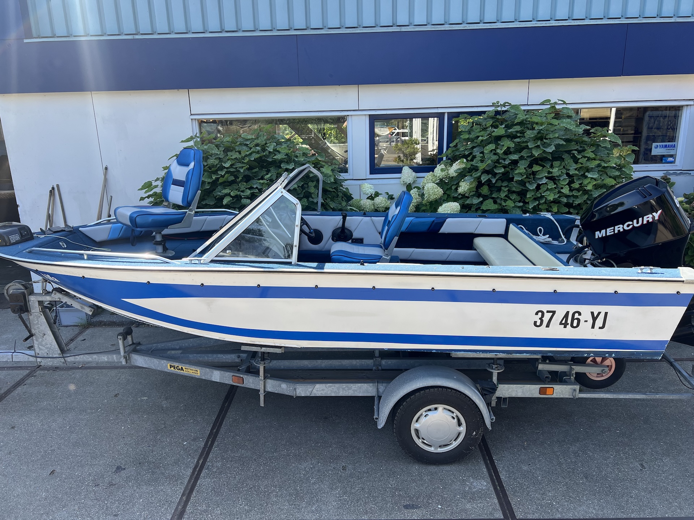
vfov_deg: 53.1
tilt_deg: -15.2
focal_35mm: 26
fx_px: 521
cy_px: 260
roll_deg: +1.9
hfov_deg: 67.3
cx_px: 347
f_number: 1.5
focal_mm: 5.7
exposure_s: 1/949
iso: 50
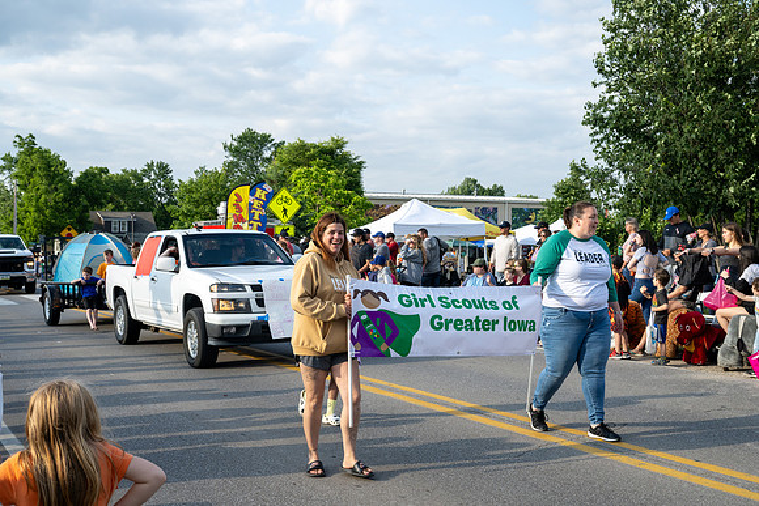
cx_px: 380
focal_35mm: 42
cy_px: 253
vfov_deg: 31.9
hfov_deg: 46.4
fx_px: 886
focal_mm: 42
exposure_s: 1/250
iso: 250
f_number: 9
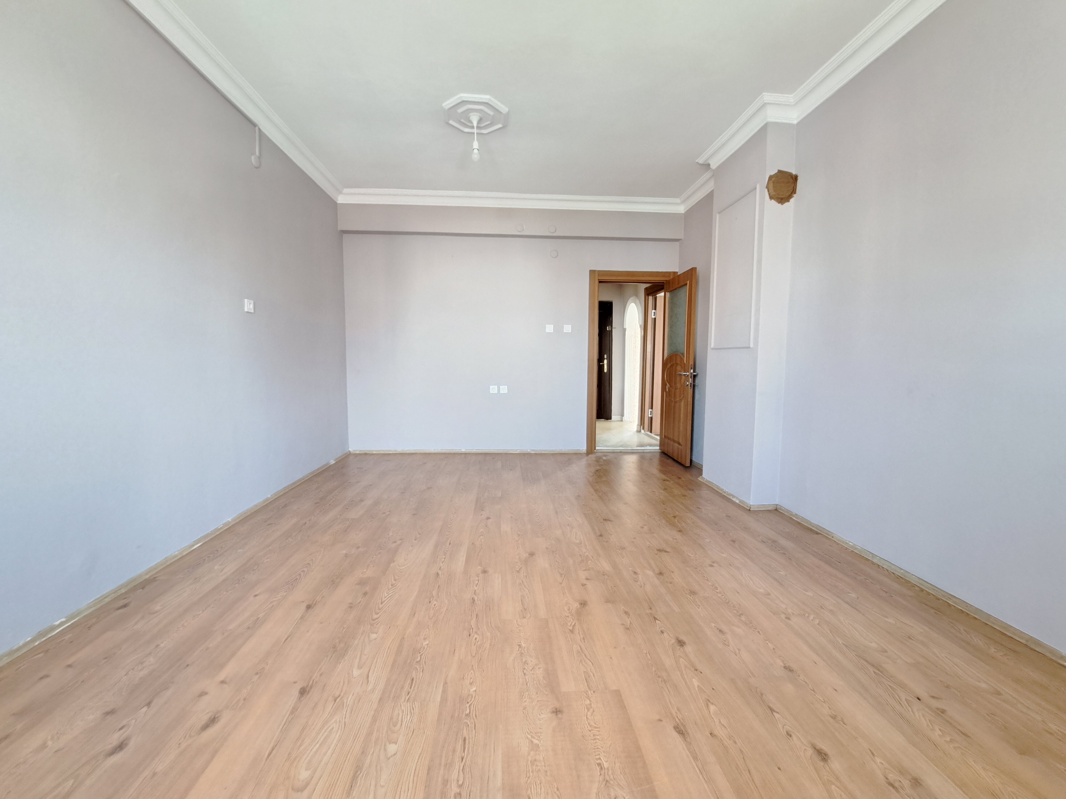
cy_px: 400
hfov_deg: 106.2
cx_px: 533
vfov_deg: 89.9
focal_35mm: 13
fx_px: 400
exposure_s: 1/25
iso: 250
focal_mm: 1.74
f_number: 2.2
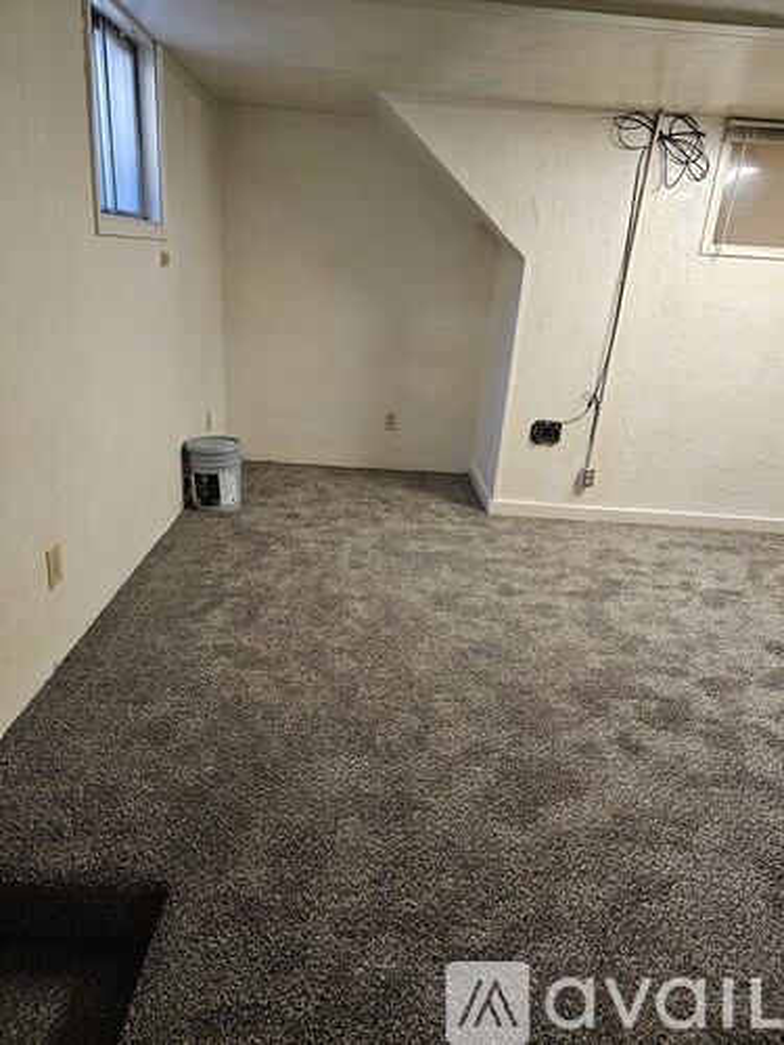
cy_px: 522
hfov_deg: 58.9
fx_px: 695
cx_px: 392
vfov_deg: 73.9
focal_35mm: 23
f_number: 1.7
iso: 800
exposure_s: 1/120
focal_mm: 6.3
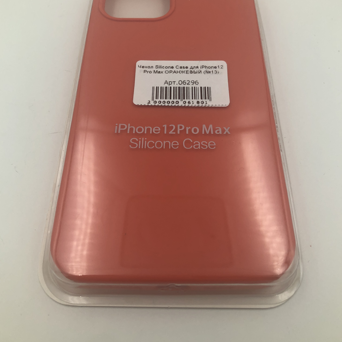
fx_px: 380
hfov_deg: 48.5
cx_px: 172
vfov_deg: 48.3
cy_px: 143
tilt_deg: -58.8
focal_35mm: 34
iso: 20
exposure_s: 1/979
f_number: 1.8
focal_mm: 3.99
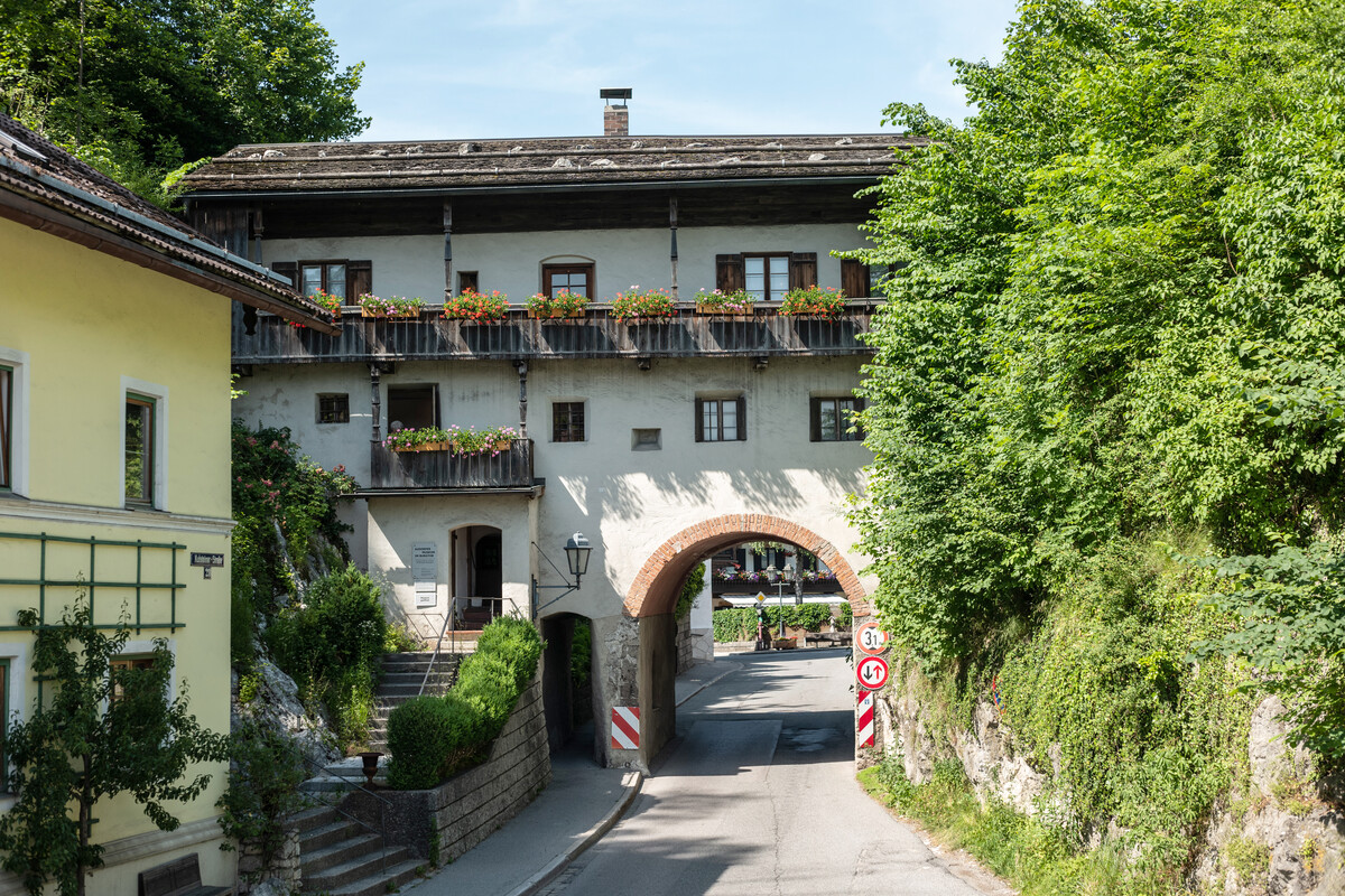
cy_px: 448
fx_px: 1868
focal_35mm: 50
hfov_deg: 39.6
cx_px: 672
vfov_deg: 27.0
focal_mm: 50
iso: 200
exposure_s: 1/1250
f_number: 2.8
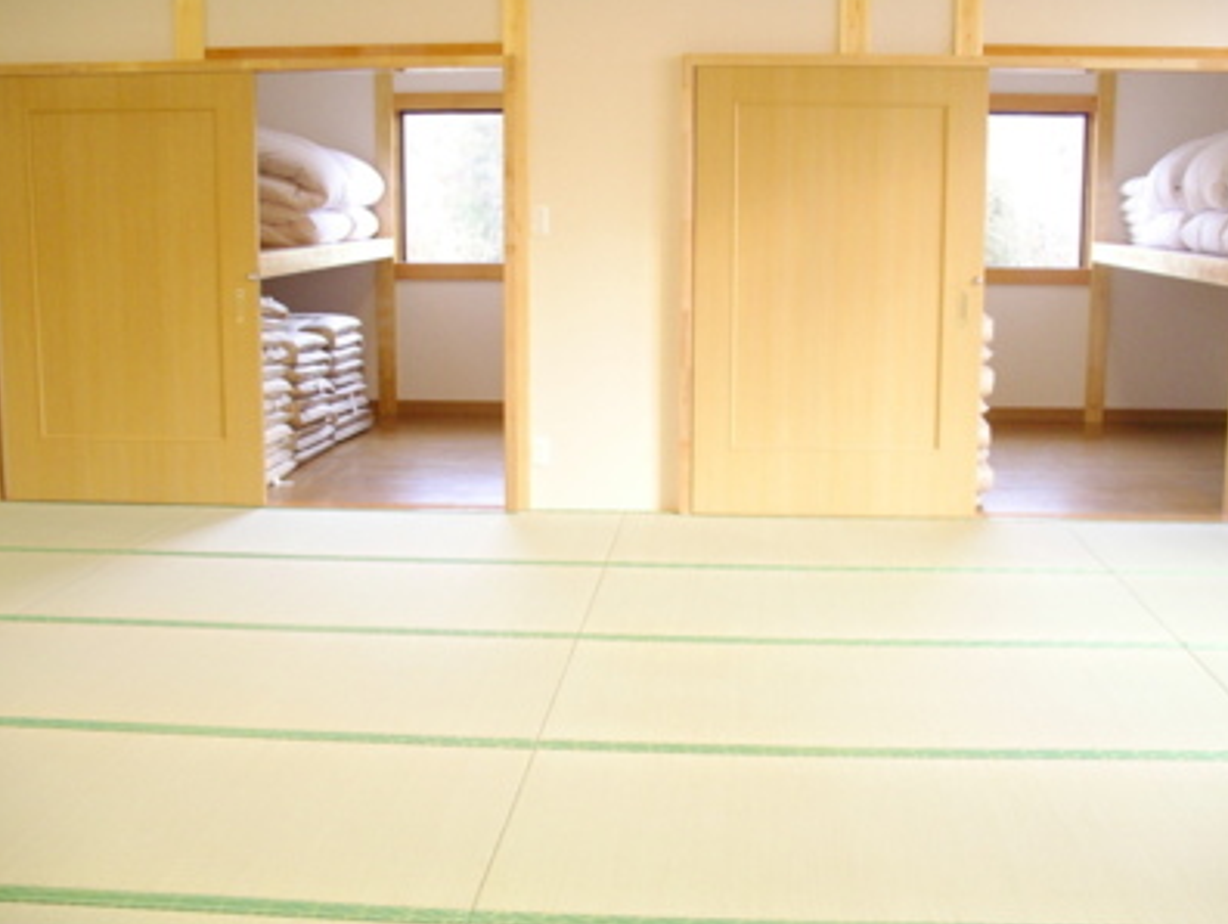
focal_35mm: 42
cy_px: 409
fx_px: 1492
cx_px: 645
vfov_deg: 34.4
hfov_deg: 44.7
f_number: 2.8
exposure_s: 1/37
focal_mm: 7.8
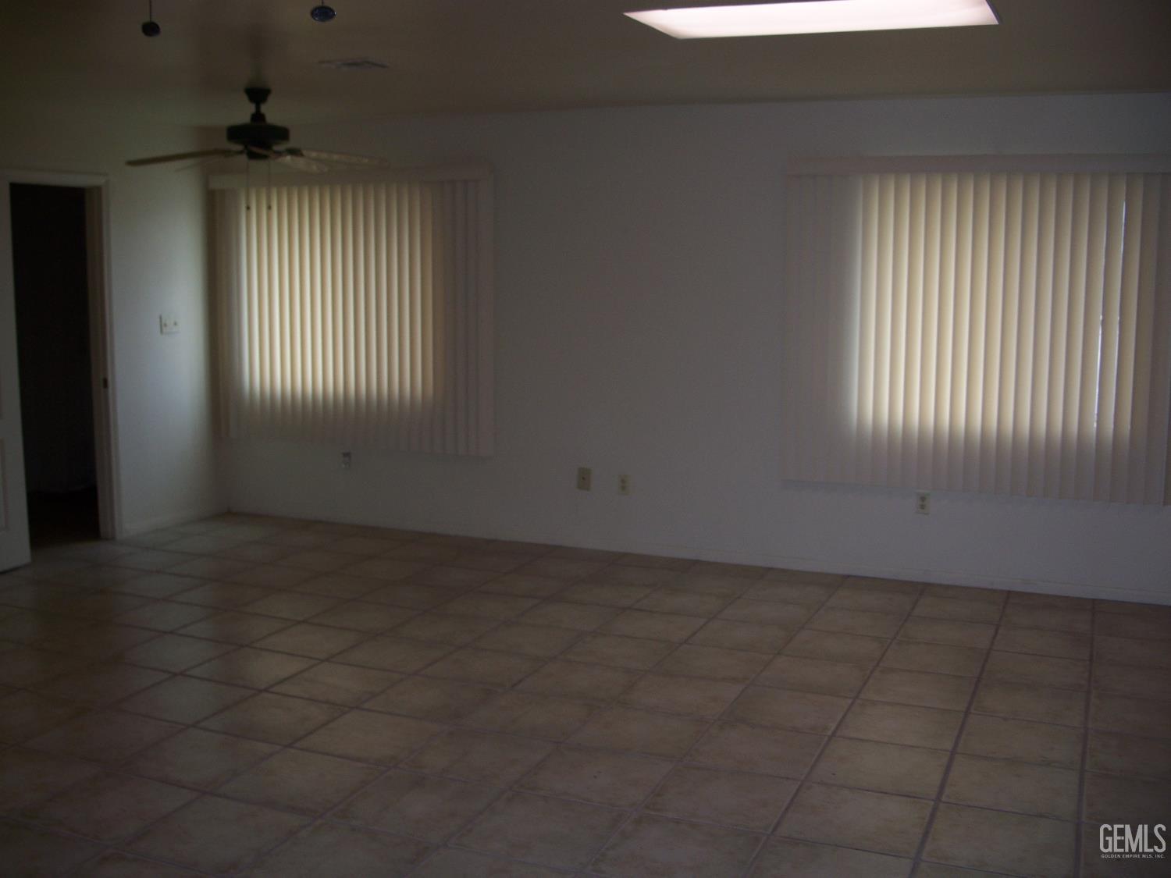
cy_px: 439
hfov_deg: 50.1
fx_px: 1252
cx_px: 586
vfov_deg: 38.7
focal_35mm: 37
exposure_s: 1/60
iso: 80
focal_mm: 7.8
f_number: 2.8
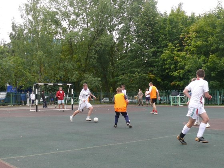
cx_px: 112
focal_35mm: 50
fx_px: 324
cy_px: 84
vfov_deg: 29.1
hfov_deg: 38.2
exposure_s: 1/200
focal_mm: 9.2
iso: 100
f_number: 4
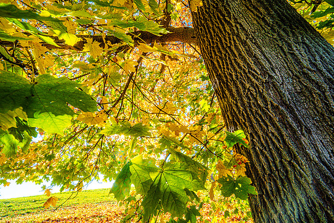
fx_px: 148
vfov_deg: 73.8
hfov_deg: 96.7
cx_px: 167
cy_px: 112
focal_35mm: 16
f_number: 16
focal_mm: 16
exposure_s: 1/80
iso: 500
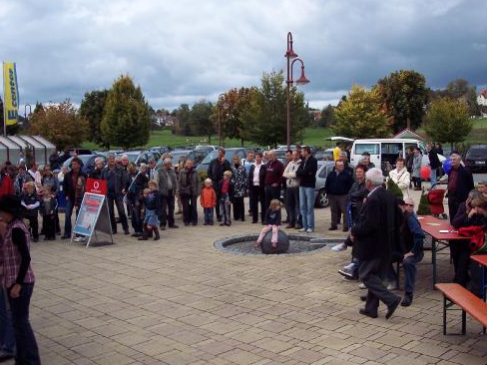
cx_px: 243
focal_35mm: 40
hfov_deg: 46.8
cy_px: 184
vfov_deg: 36.0
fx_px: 563
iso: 100
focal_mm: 8
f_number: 4
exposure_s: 1/500
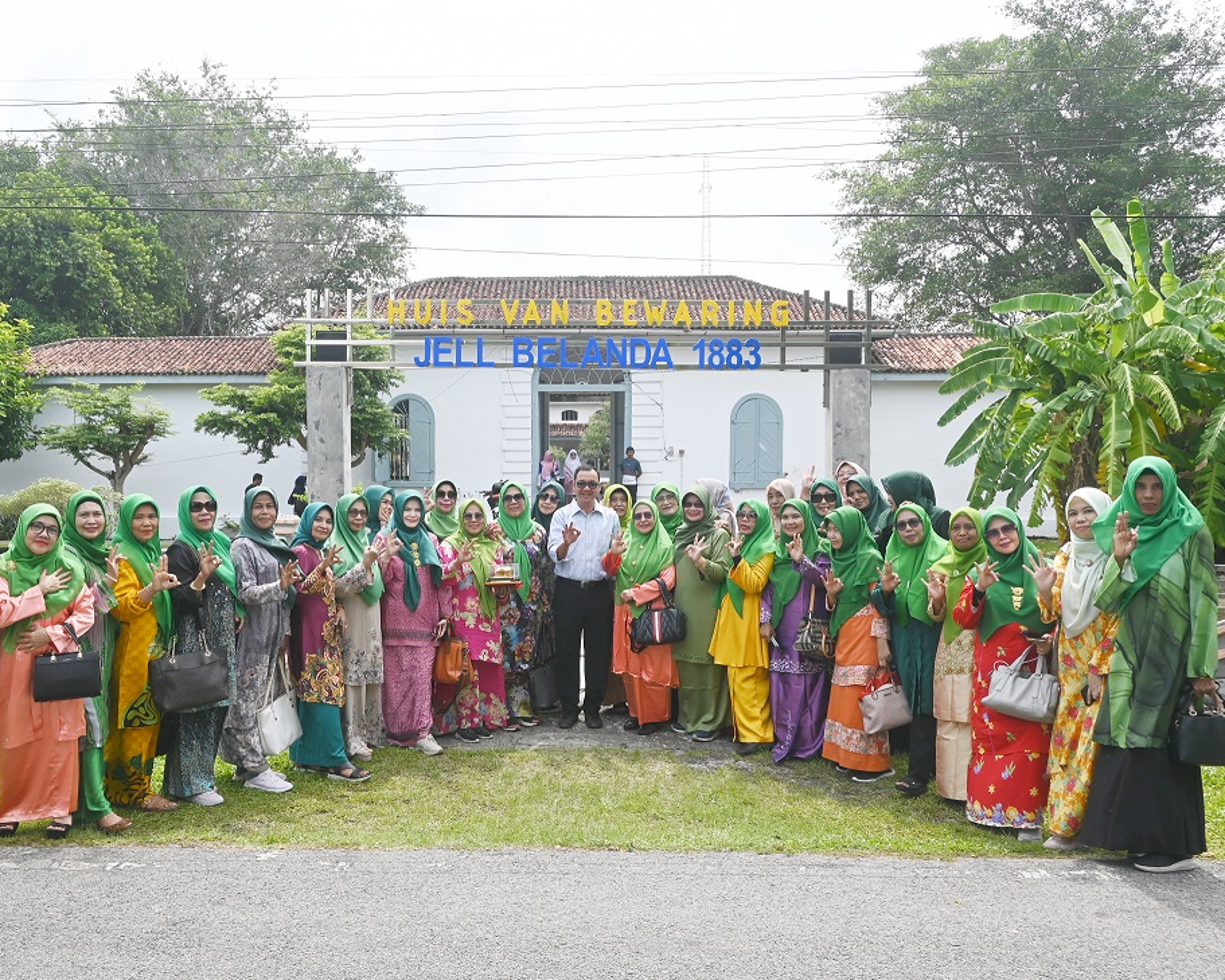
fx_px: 1155
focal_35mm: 32
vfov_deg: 46.0
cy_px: 482
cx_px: 510
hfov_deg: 55.6
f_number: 6.3
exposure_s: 1/320
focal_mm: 18.5
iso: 100
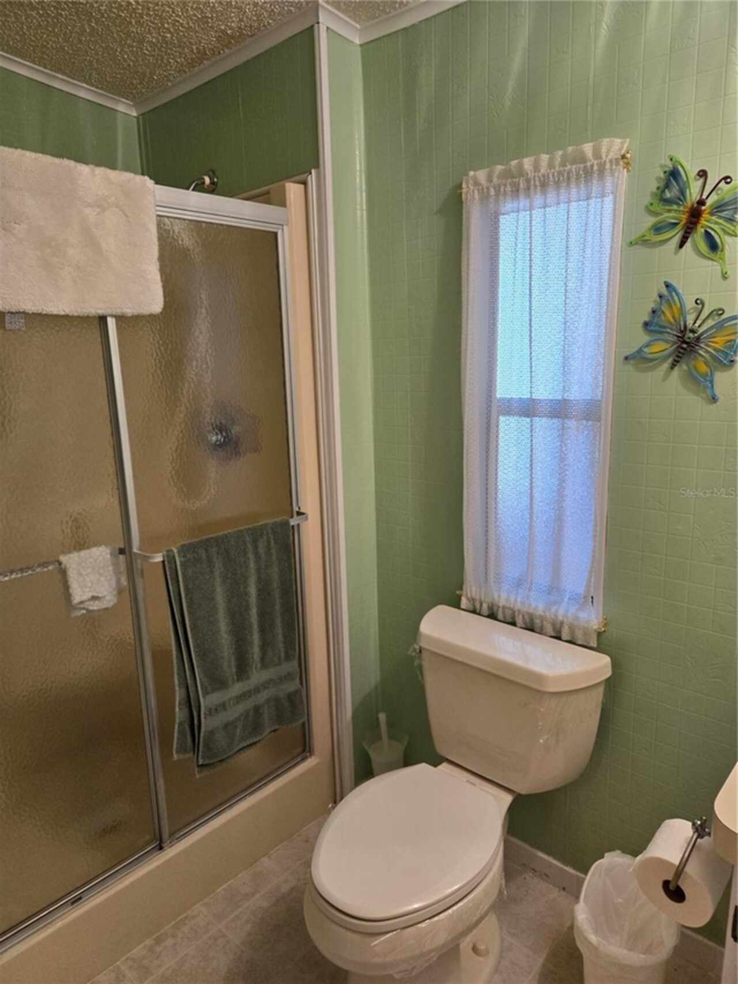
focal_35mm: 23
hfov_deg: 58.9
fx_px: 654
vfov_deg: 73.9
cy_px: 492
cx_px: 369
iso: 160
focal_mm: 5.4
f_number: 1.8
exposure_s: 1/120
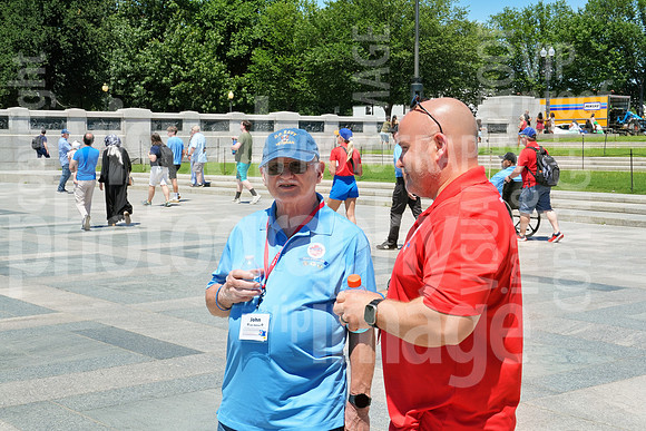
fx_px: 1077
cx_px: 323
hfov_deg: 33.4
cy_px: 216
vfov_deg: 22.6
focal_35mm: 60
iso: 400
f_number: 18
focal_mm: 40
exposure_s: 1/250
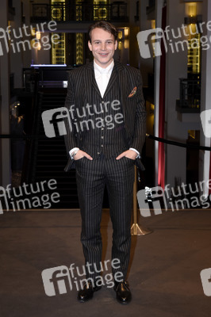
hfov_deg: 23.7
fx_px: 502
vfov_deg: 35.1
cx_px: 106
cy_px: 158
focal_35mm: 57
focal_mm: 38
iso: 800
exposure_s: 1/80
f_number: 6.3
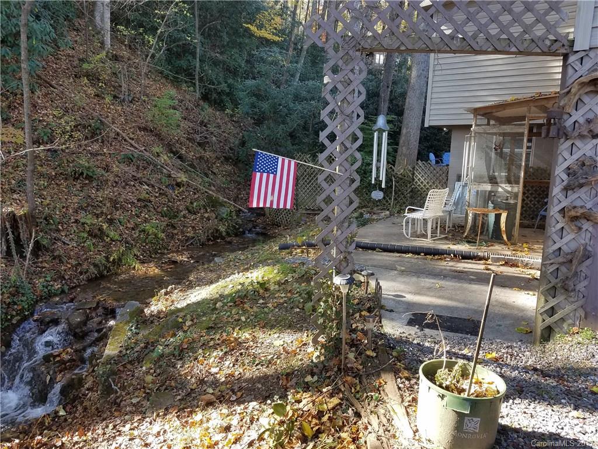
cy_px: 224
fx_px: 449
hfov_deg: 67.3
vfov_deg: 53.1
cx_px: 299
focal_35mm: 26
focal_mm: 4.2
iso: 40
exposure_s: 1/157
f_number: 1.7
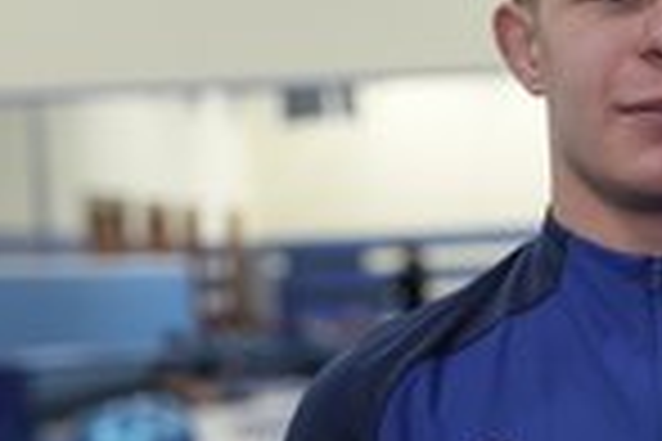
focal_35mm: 128
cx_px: 639
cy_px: 272
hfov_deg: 15.7
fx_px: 2354
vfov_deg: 10.7
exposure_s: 1/100
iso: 1600
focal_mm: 47
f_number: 2.8
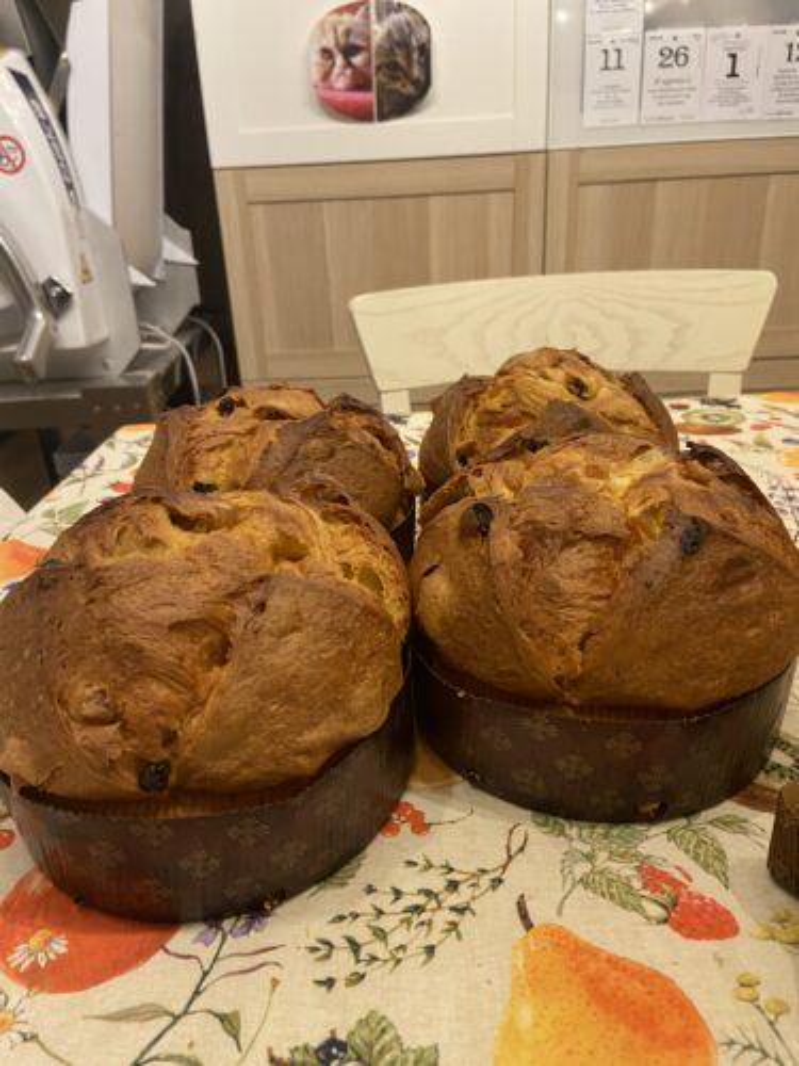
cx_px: 400
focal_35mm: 26
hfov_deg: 53.1
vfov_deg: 67.3
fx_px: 800
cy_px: 533
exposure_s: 1/50
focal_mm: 4.25
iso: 200
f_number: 1.8
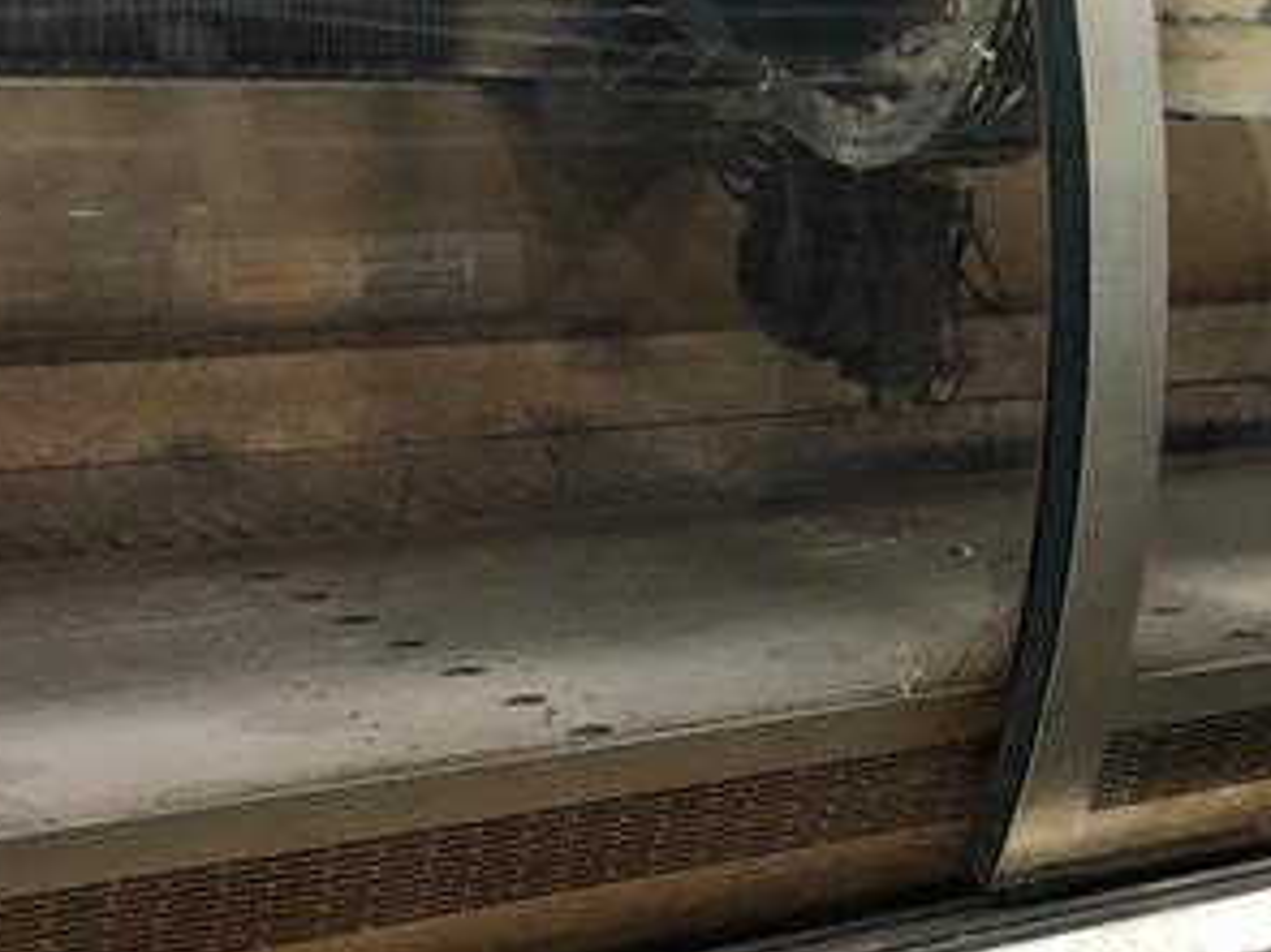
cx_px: 1060
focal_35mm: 74
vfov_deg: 19.8
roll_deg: -1.4
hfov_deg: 25.8
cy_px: 282
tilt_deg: -4.4
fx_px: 2716
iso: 100
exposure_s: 1/15
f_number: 1.8
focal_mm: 3.99
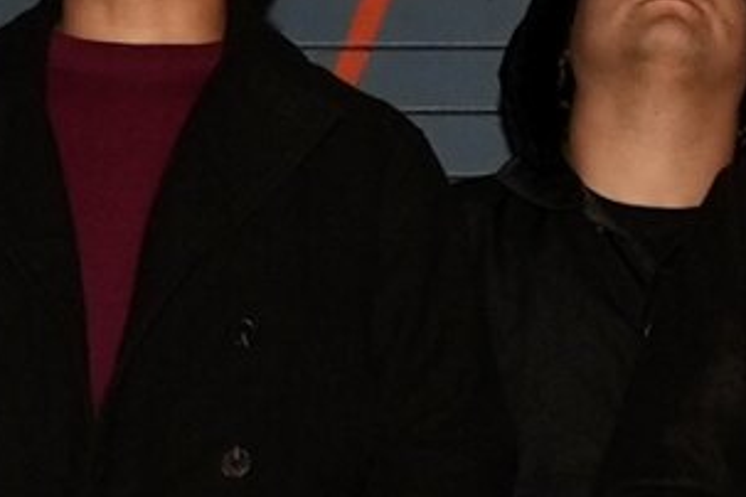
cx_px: 1069
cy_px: 635
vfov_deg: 6.1
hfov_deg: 9.1
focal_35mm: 222
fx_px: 4600
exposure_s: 1/100
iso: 640
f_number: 2.8
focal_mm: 28
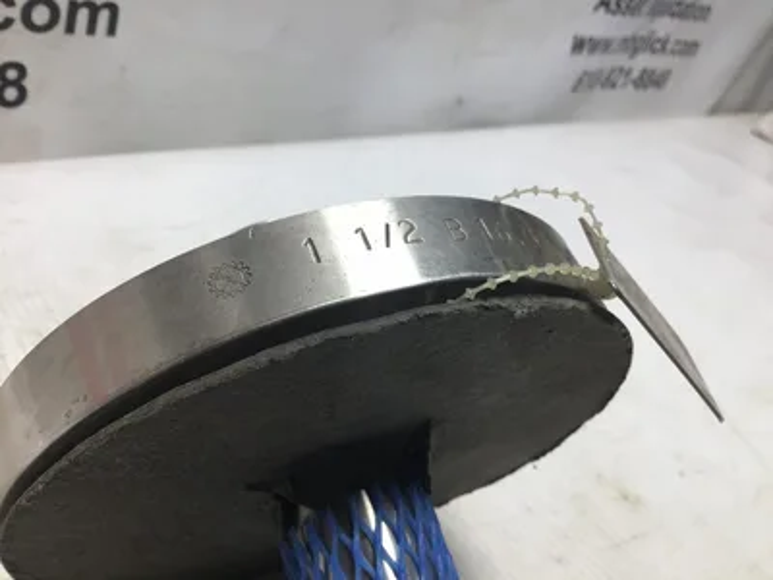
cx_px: 386
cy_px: 290
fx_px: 692
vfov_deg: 45.4
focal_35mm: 31
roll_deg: -20.3
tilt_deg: -32.1
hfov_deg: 58.4
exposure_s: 1/120
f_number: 2.4
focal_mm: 3.3
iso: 32
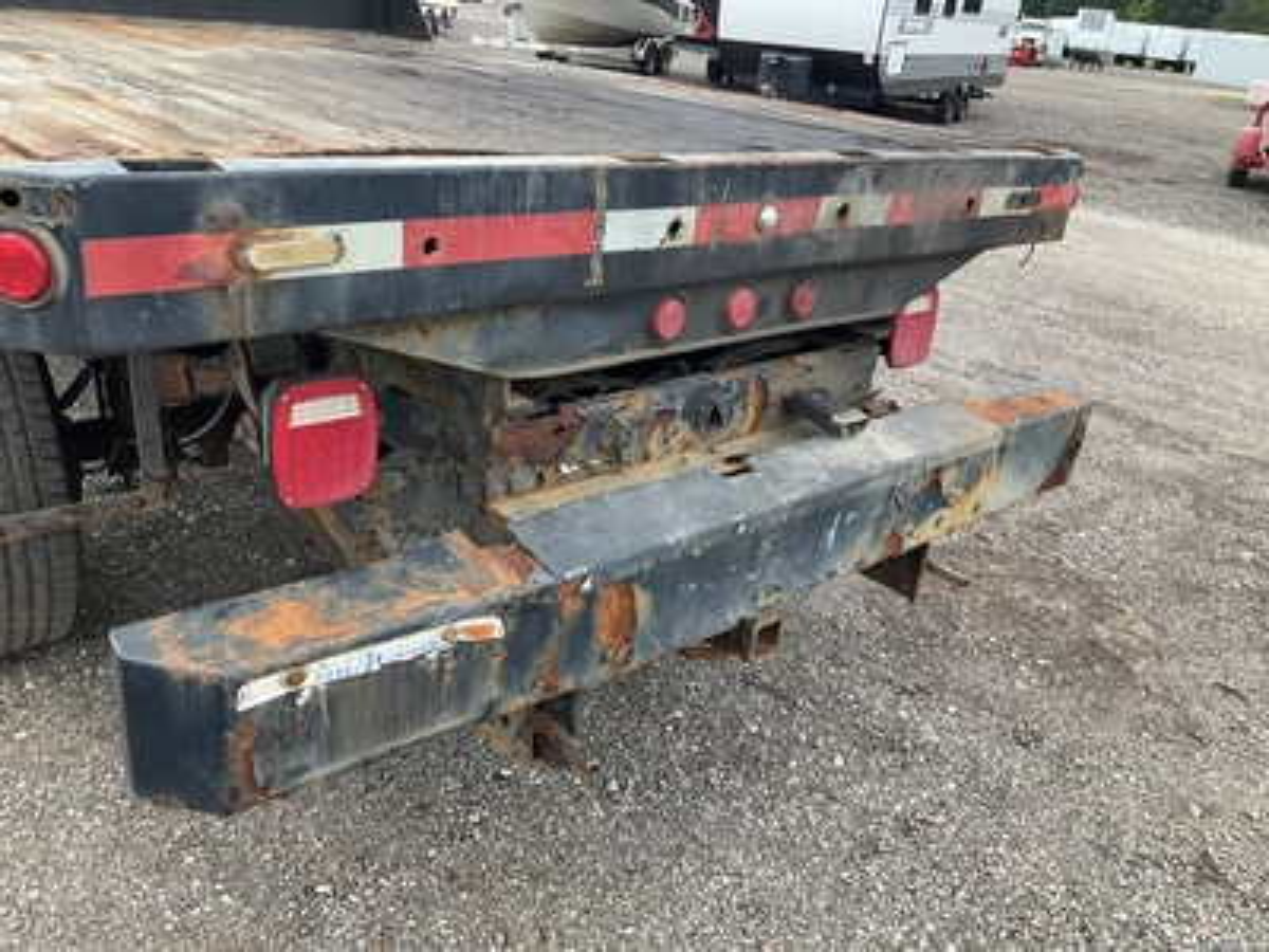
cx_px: 634
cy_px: 476
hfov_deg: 61.7
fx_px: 1063
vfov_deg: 48.2
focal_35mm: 29
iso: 20
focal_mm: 3
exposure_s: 1/174
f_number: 1.8
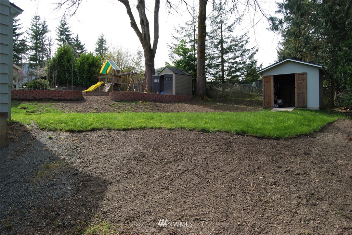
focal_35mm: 27
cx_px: 176
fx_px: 264
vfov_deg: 48.0
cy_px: 118
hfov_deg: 67.3
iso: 100
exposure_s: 1/160
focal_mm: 18
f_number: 6.3
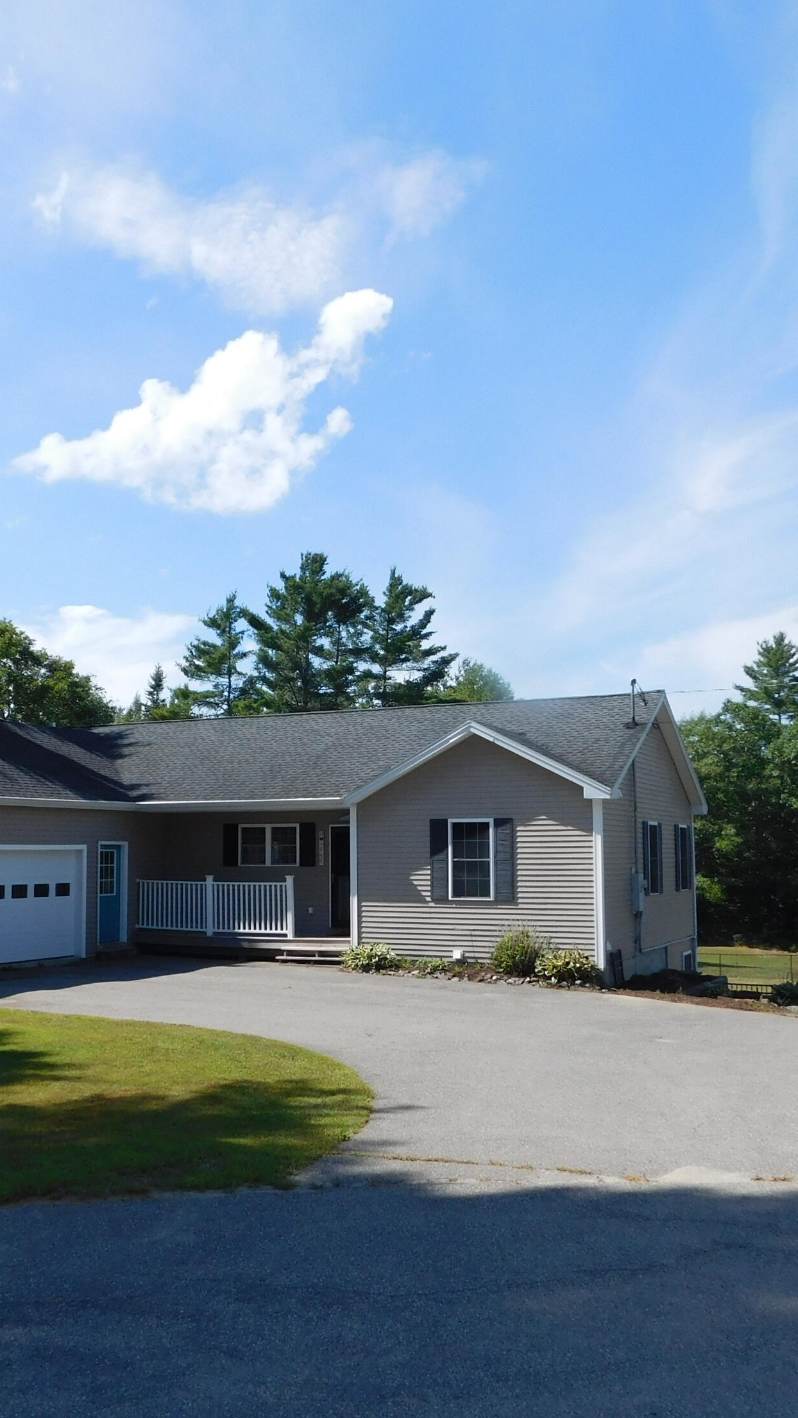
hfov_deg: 34.6
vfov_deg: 58.0
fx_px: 1279
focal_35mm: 34
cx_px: 359
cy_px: 709
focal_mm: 4
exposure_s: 1/400
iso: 125
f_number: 6
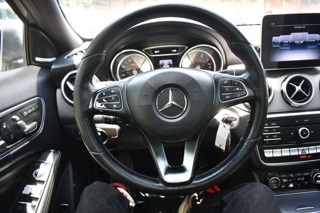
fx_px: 240
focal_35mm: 27
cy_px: 106
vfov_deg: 48.0
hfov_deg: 67.4
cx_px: 160
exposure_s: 1/160
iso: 800
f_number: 3.5
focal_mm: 18
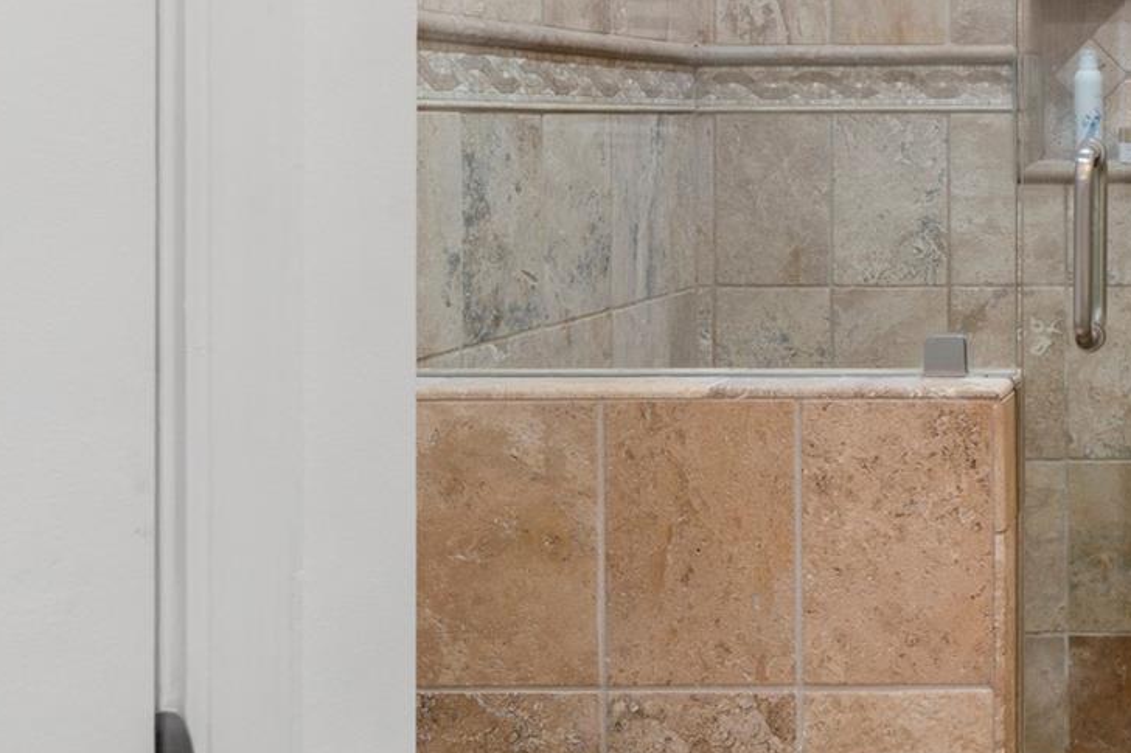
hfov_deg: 35.4
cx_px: 1324
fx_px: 1413
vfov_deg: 29.5
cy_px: 212
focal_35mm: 45
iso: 100
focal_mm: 16
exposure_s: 1/2
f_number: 11
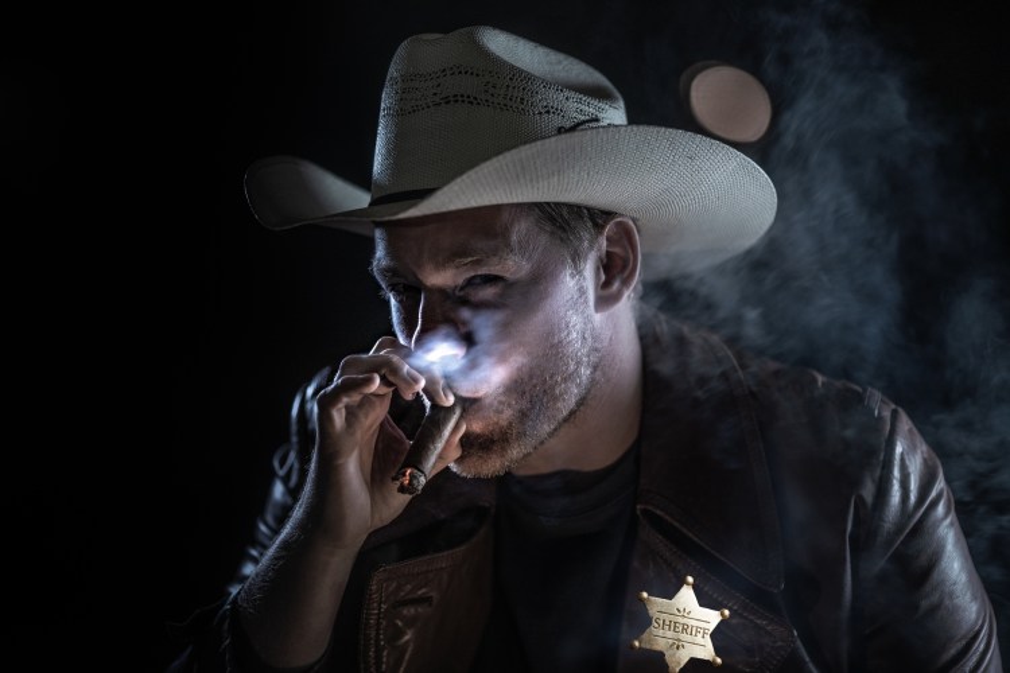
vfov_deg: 10.2
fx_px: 3787
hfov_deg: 15.2
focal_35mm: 135
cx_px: 505
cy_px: 336
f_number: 2
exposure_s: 1/160
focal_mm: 135
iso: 640
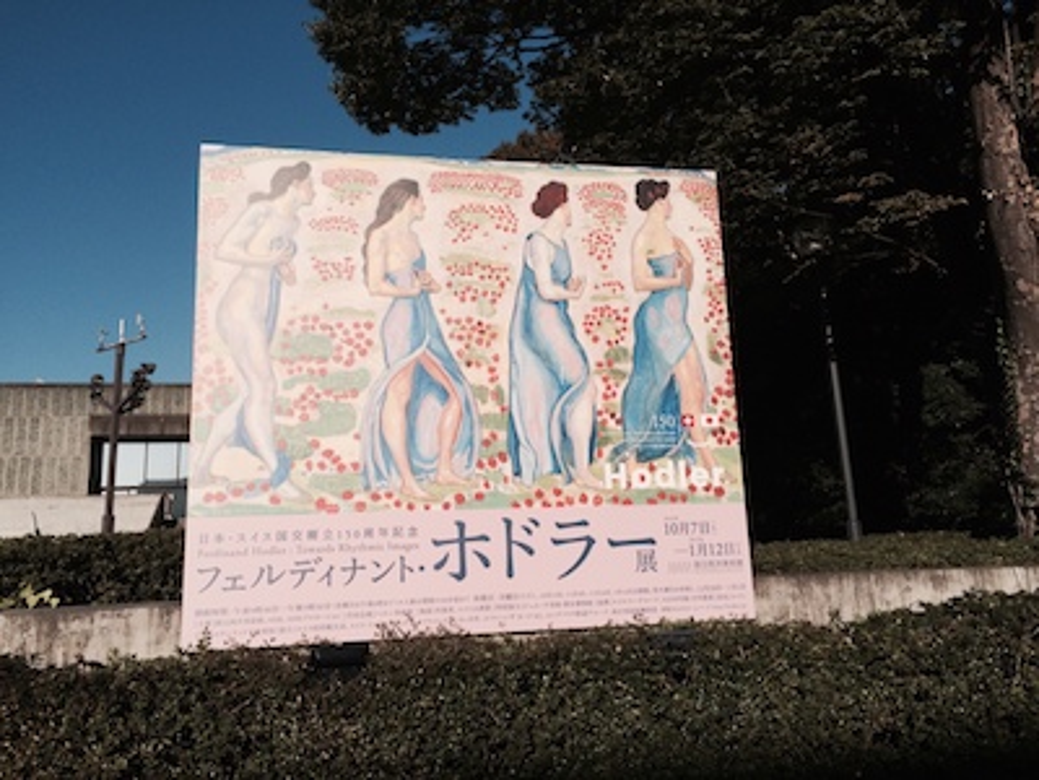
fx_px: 900
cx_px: 520
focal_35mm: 30
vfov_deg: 46.8
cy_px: 390
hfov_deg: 60.0
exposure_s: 1/3731
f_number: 2.2
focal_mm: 4.12
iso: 32
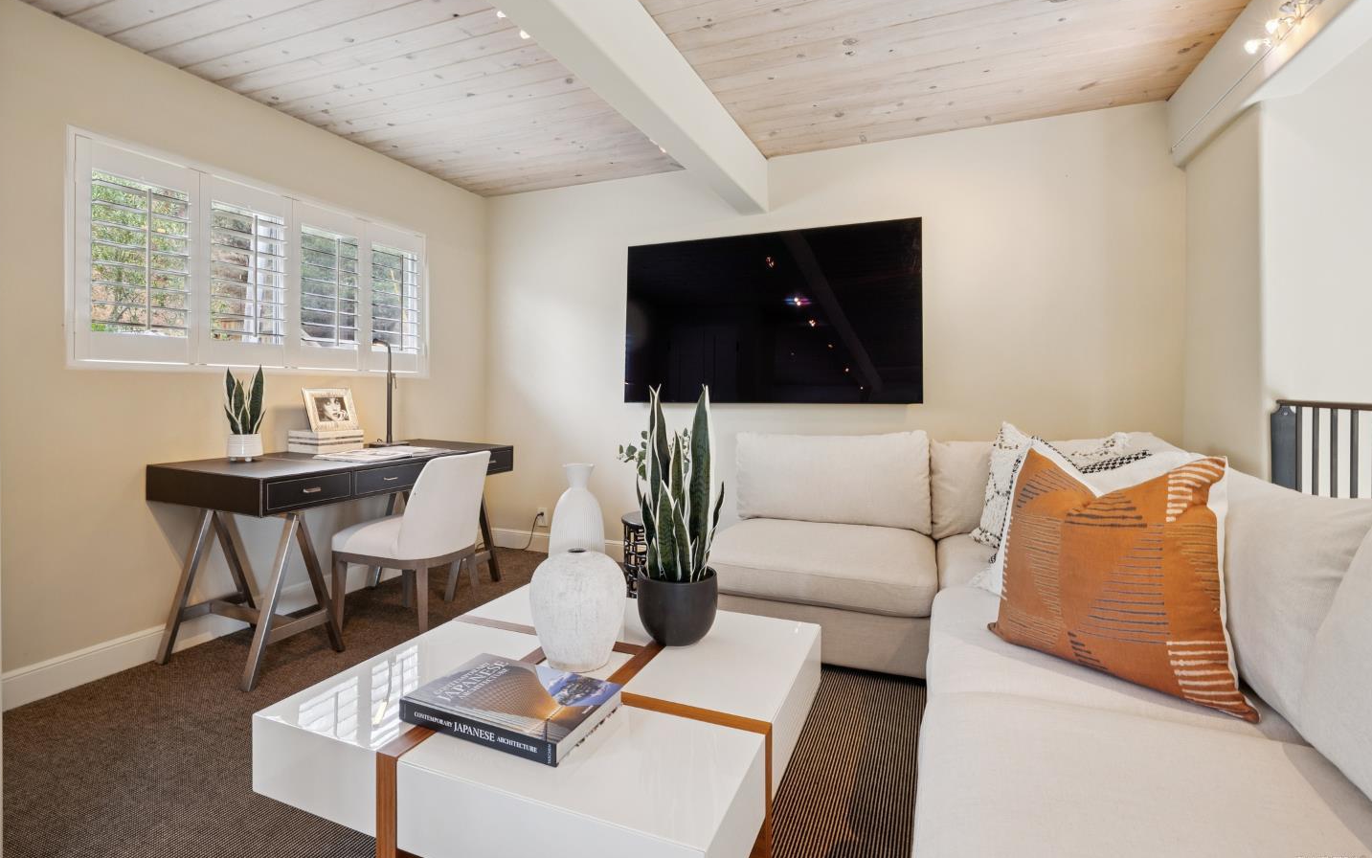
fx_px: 598
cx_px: 657
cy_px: 419
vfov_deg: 71.3
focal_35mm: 16
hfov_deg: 97.8
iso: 640
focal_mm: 15
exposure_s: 1/15
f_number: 8
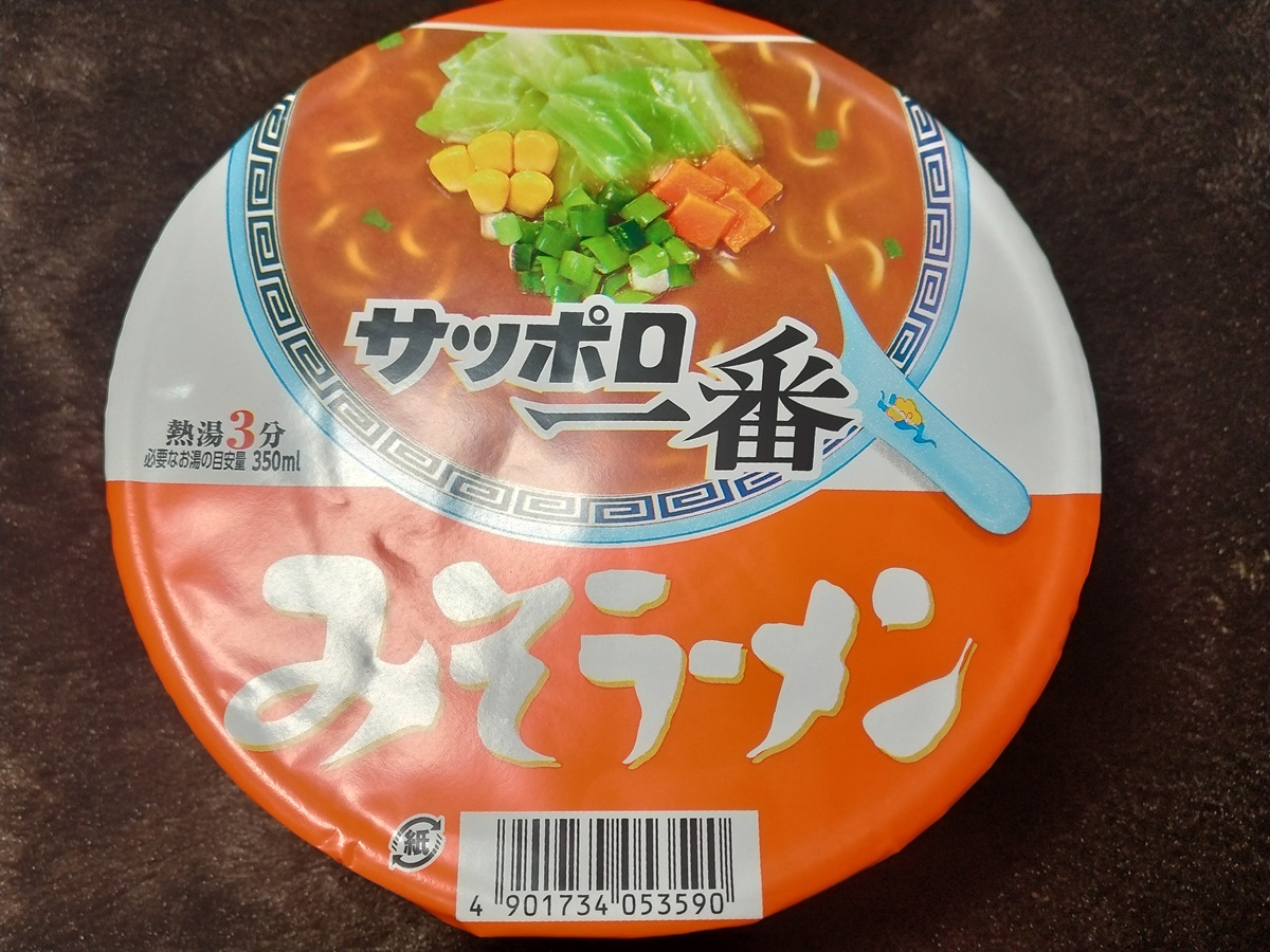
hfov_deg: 65.3
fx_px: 991
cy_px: 476
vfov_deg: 51.4
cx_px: 635
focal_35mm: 27
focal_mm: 3.61
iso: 100
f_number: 1.8
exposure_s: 1/166
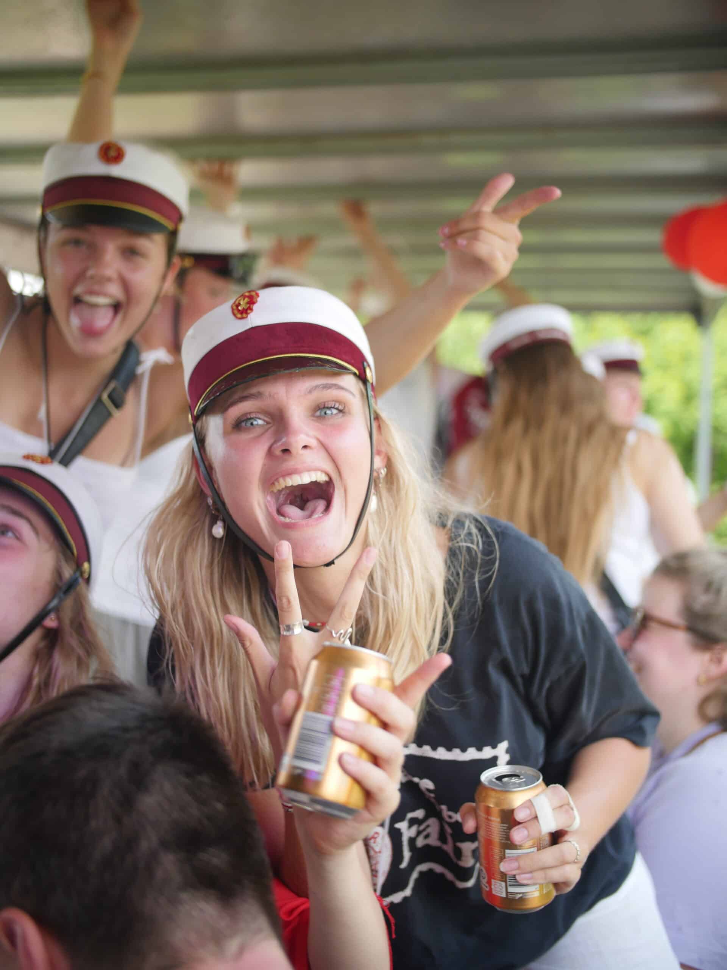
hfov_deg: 32.9
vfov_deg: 42.9
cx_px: 364
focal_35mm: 44
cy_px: 485
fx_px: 1232
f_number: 1.1
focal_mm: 22
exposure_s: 1/400
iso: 200
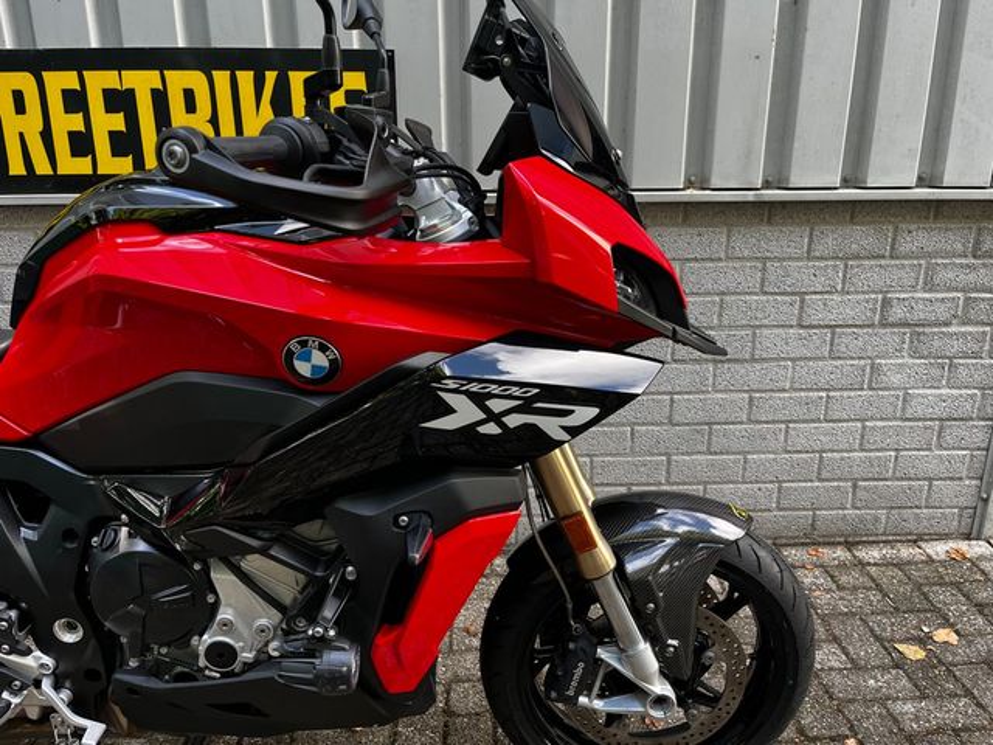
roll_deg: +0.2
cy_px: 372
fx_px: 746
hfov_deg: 67.3
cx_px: 496
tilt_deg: -17.4
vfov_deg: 53.1
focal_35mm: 26
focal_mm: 5.1
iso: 50
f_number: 1.6
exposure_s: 1/122
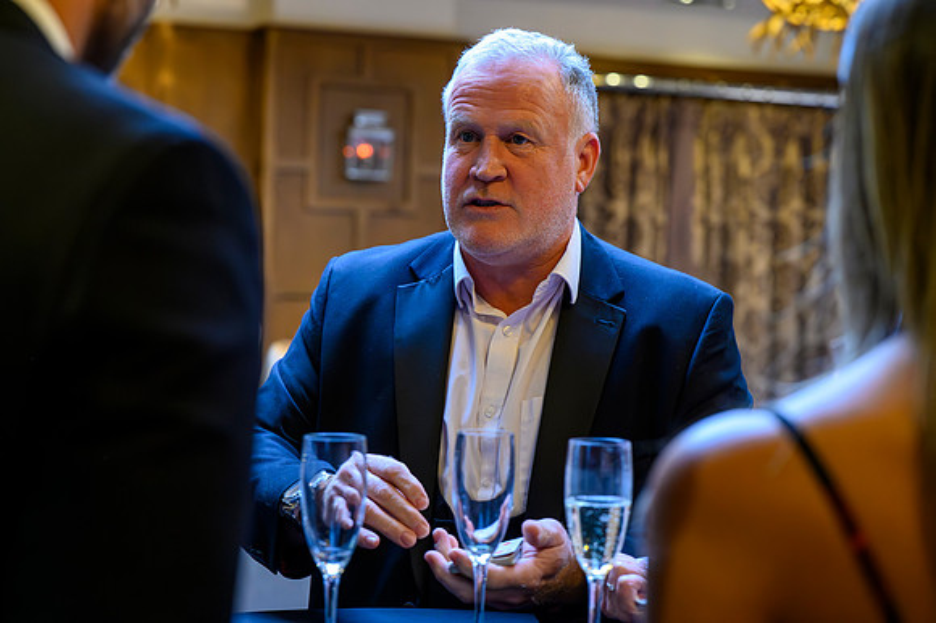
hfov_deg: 28.9
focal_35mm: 70
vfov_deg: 19.4
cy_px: 312
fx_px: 1819
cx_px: 468
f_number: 4
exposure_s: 1/200
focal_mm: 70
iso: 8000
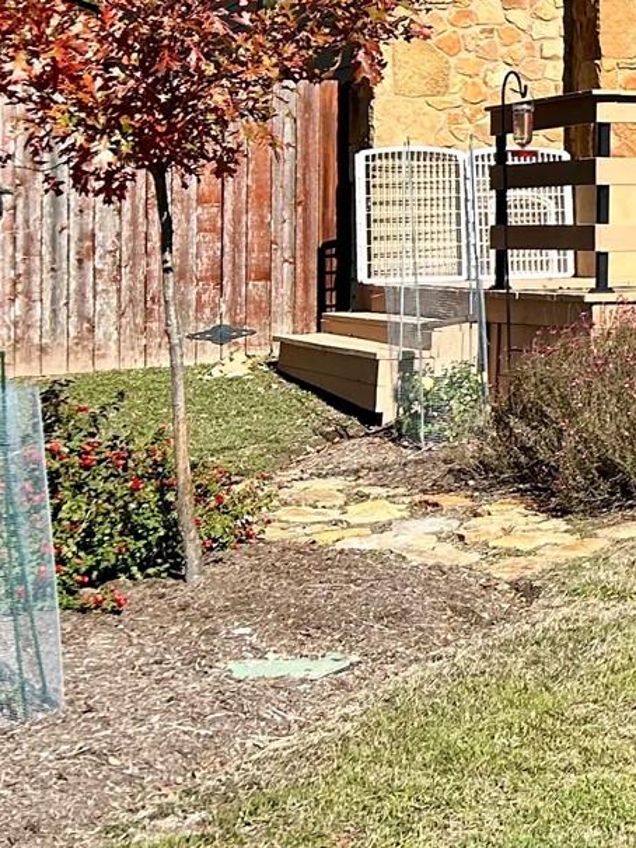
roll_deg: +0.8
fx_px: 2155
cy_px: 132
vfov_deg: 21.9
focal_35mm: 88
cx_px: 1343
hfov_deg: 13.8
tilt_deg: +1.6
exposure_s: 1/3571
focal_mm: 5.7
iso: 50
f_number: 1.5
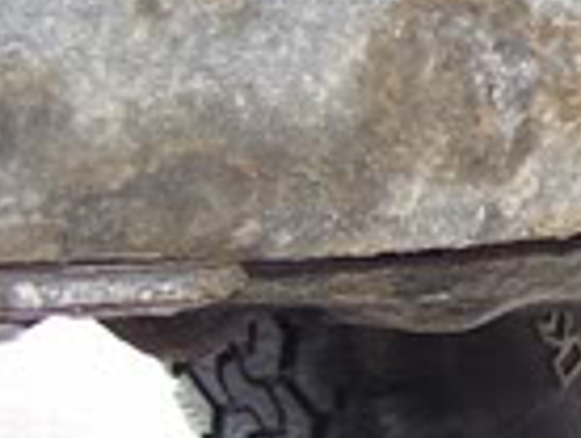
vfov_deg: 6.9
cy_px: 55
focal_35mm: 214
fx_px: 3598
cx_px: 1271
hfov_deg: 8.6
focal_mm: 6
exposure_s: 1/60
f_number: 2.7
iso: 80
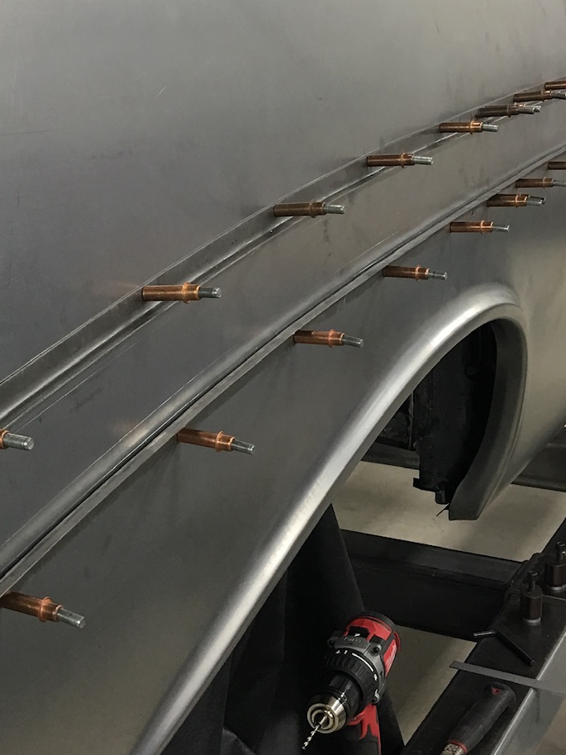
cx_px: 105
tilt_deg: -12.3
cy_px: 323
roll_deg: +0.9
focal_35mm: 65
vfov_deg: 29.8
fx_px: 1418
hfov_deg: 22.2
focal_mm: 4.15
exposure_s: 1/15
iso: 25
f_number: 2.2
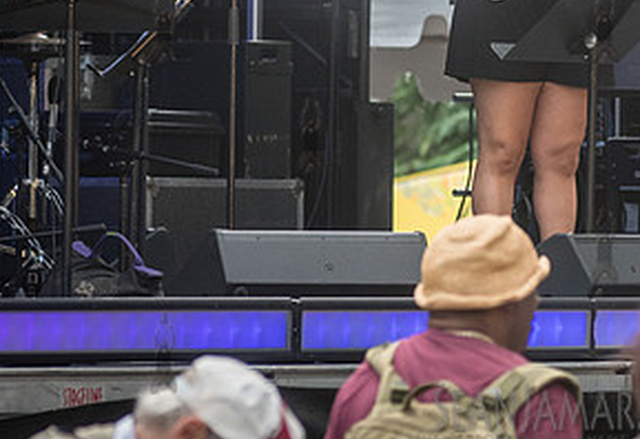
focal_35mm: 408
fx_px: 7315
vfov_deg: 3.4
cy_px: -88
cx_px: 529
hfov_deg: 5.0
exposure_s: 1/1000
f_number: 5
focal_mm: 145
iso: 500
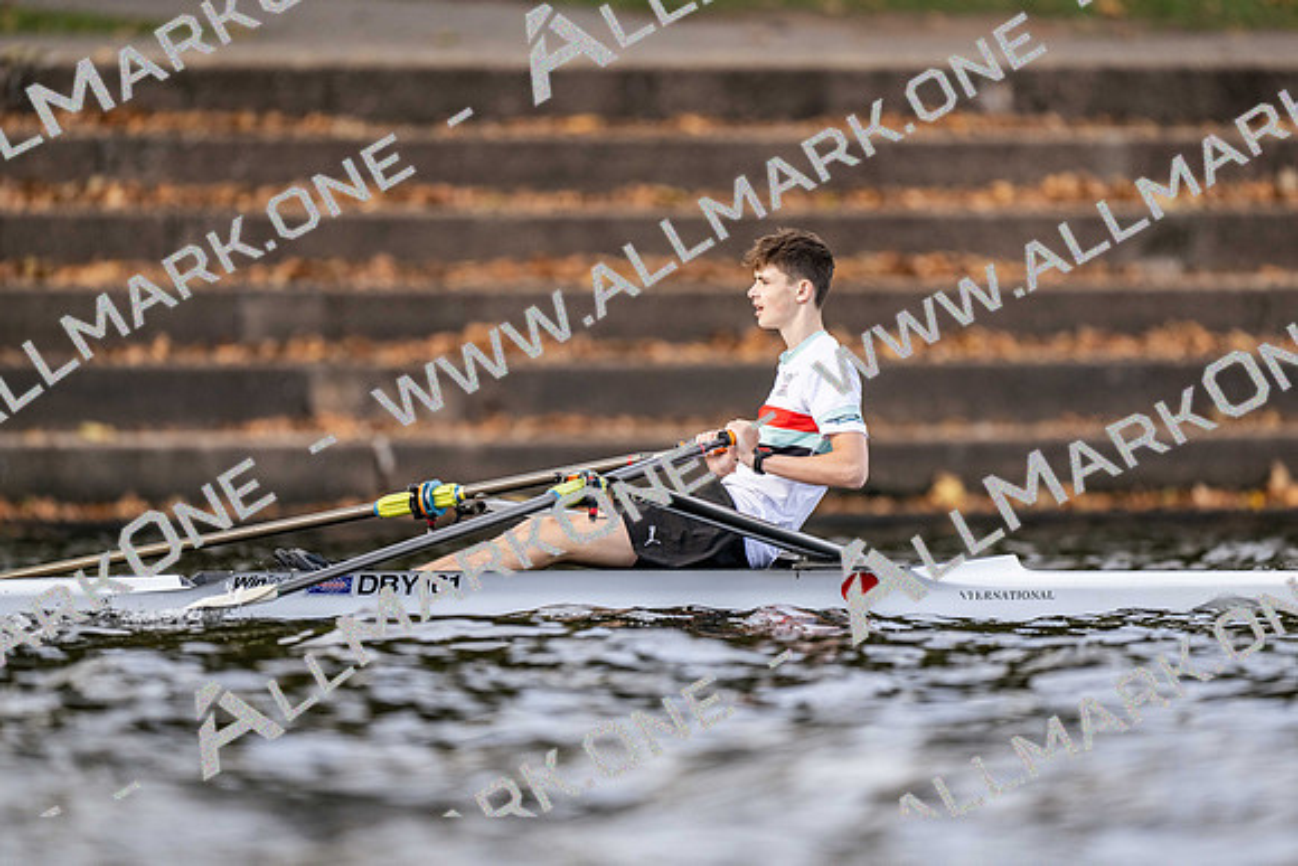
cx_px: 649
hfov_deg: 3.4
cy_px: 433
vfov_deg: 2.3
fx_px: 21649
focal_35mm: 600
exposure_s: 1/2500
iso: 800
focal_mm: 600
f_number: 4
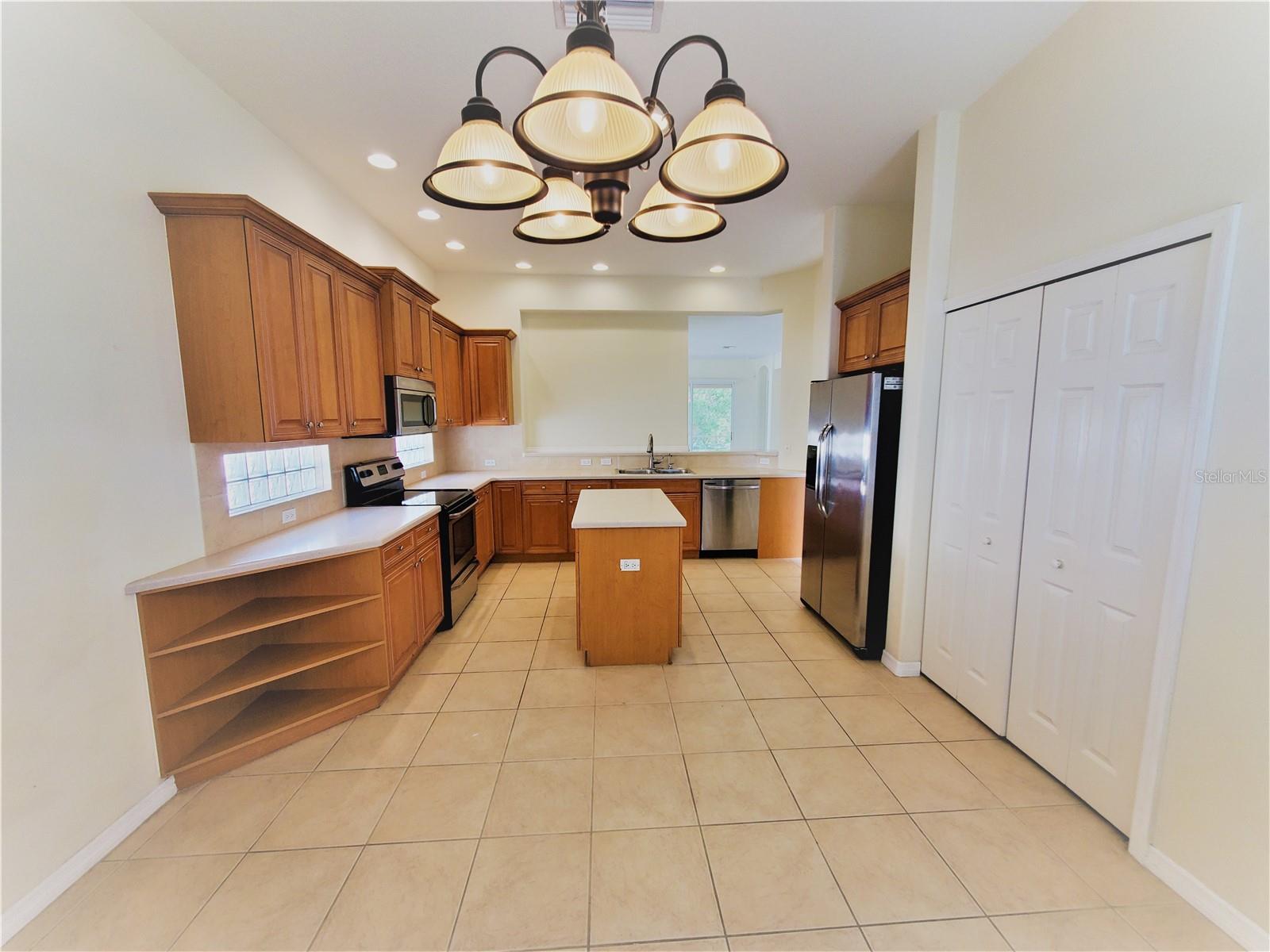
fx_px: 477
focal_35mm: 13
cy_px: 476
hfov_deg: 106.2
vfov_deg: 89.9
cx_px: 635
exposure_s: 1/60
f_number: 2.2
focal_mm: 1.8
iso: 100
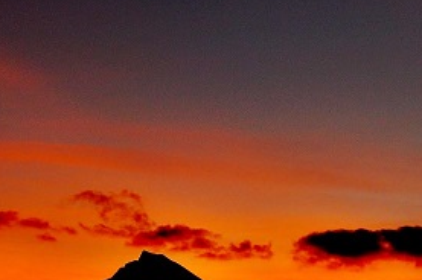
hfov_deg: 10.1
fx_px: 2336
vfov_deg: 6.8
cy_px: 303
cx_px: 523
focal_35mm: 199
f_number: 9
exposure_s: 1/50
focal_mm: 45
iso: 200
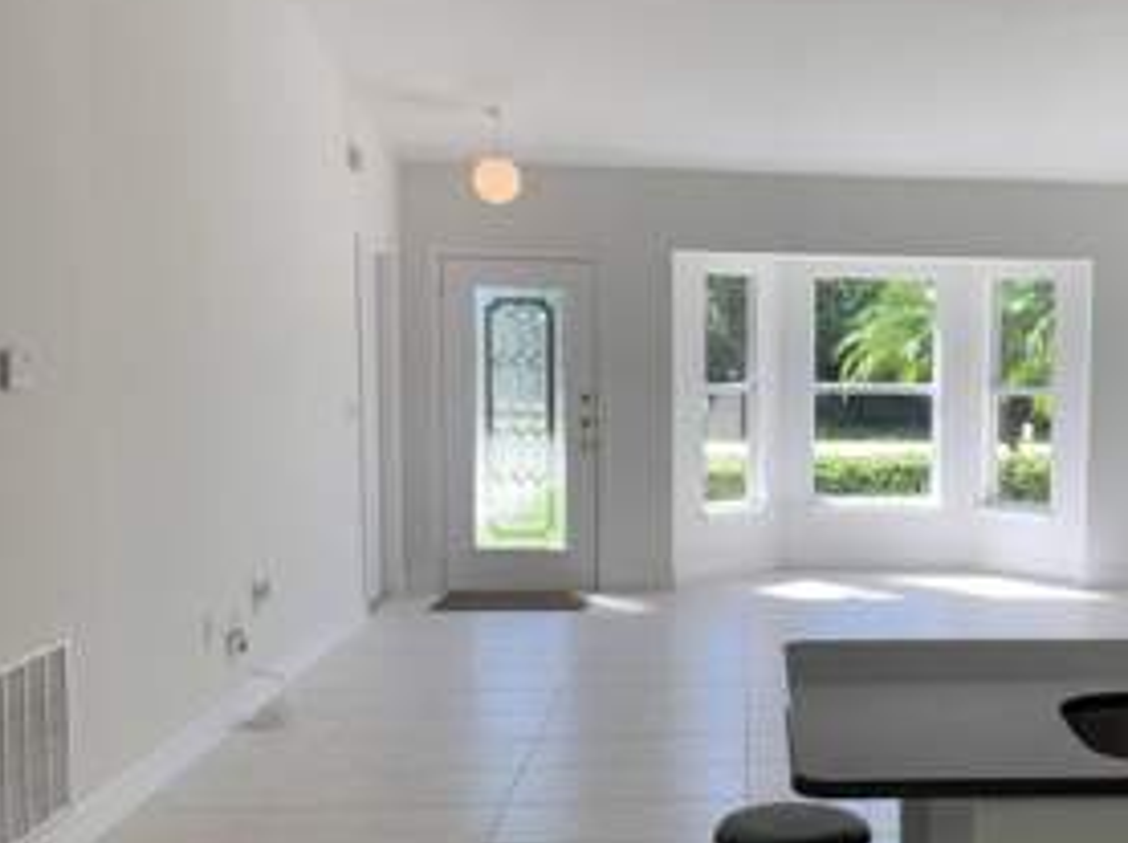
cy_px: 474
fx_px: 1464
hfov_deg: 40.4
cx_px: 904
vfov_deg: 32.1
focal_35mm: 45
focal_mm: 4.25
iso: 25
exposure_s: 1/210
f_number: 1.8
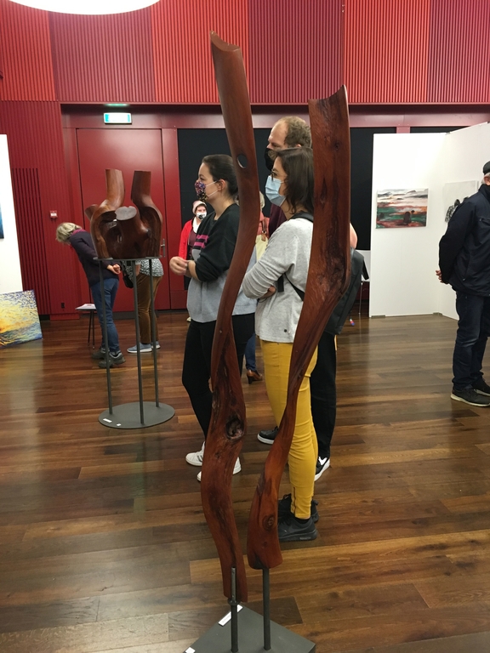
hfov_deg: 48.2
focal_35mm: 29
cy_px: 326
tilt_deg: -12.1
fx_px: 547
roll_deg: +2.4
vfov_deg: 61.7
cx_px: 245
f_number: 2.2
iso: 160
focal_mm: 4.15
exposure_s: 1/33
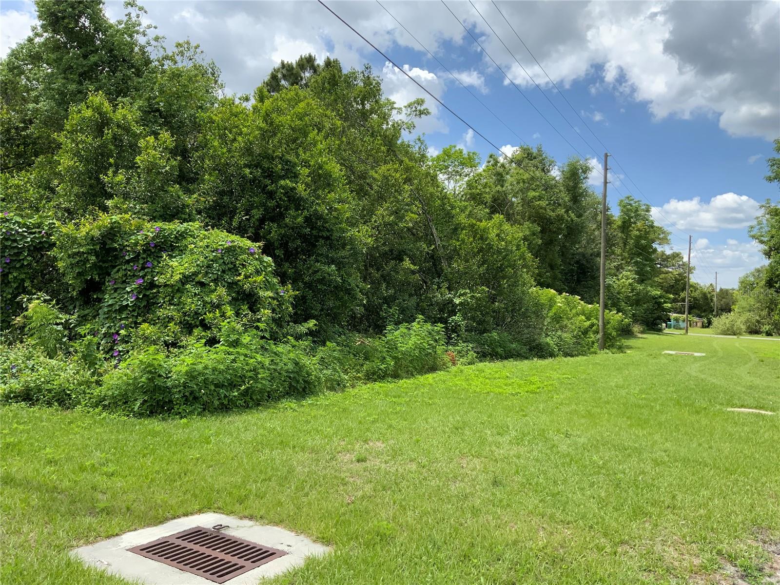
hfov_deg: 61.7
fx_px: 653
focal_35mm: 29
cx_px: 390
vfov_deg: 48.2
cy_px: 292
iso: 16
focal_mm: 3
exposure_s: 1/1195
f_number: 1.8
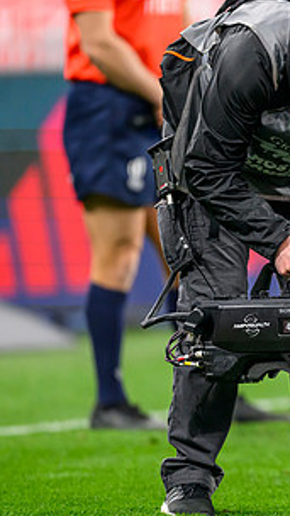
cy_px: 240
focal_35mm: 799
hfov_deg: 1.5
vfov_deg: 2.7
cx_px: 465
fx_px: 10923
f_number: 2.8
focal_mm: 400
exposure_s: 1/1600
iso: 3200
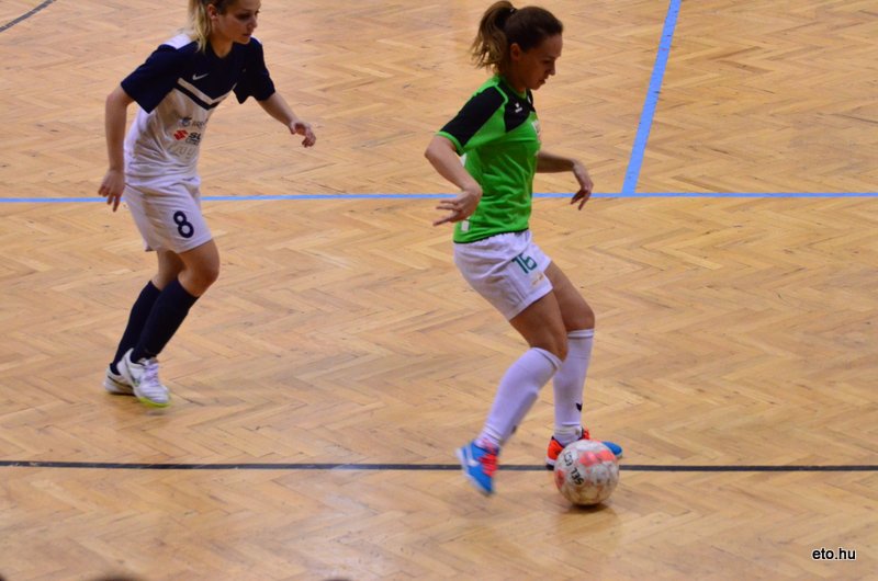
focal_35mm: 128
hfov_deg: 16.1
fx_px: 3103
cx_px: 439
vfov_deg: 10.7
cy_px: 290
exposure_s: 1/400
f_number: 4.5
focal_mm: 85
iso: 5000
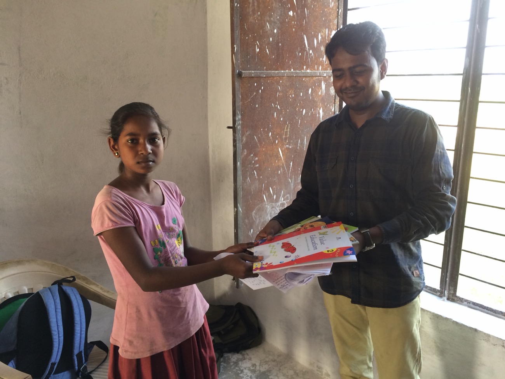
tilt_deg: -16.1
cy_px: 190
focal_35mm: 29
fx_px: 423
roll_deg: -0.4
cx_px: 252
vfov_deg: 48.2
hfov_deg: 61.7
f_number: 2.2
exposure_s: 1/33
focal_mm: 4.15
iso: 50
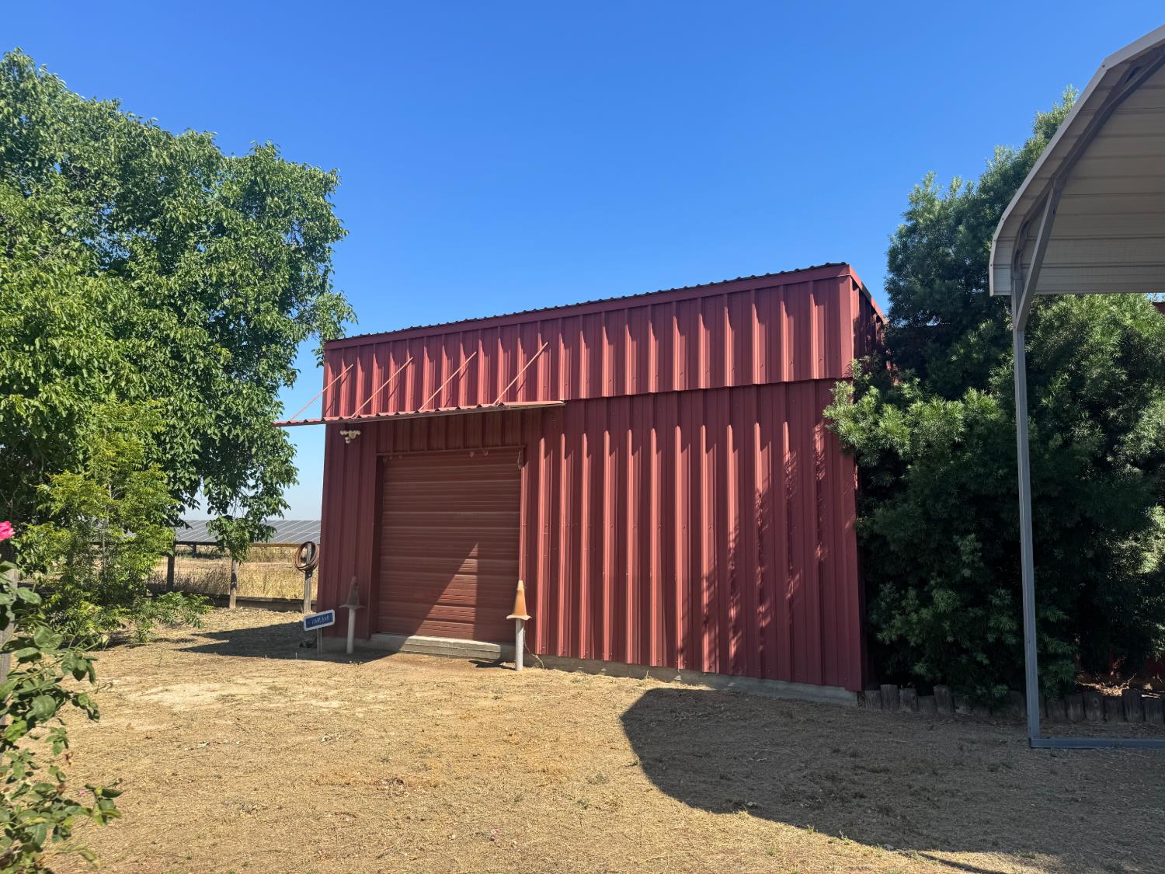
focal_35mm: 24
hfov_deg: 71.6
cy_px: 437
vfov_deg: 56.8
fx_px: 808
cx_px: 582
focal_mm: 6.76
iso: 80
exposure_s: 1/2415
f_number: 1.78
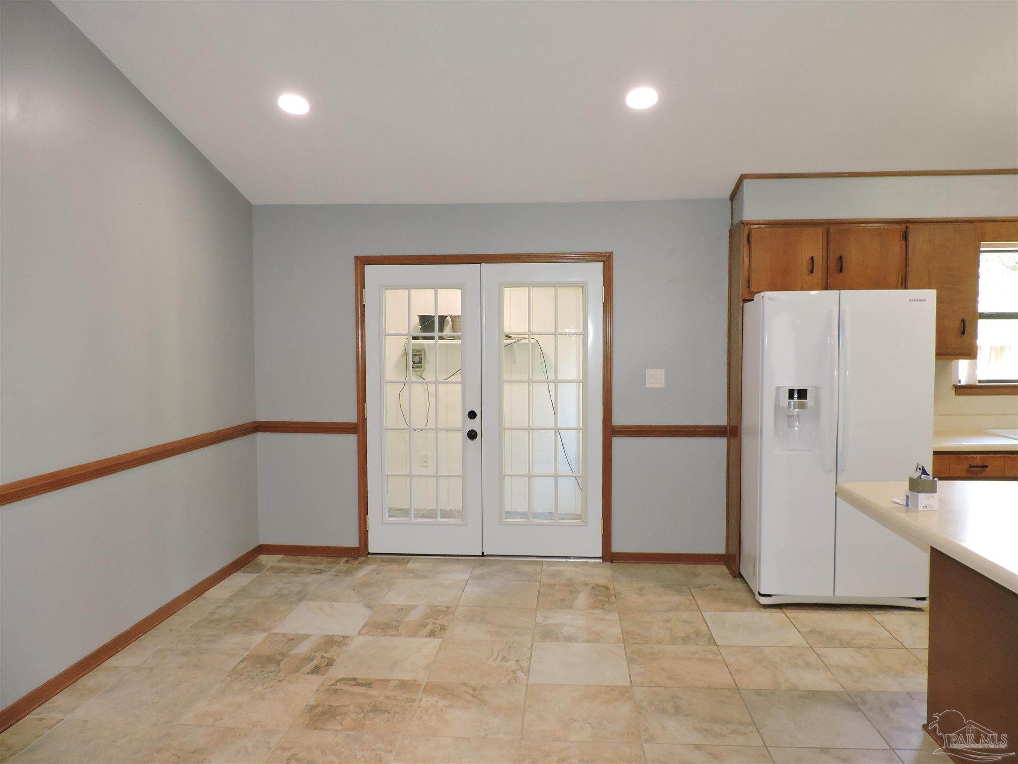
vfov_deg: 56.8
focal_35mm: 24
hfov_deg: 71.6
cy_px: 382
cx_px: 509
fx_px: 706
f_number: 3
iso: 360
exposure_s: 1/40
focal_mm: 4.3
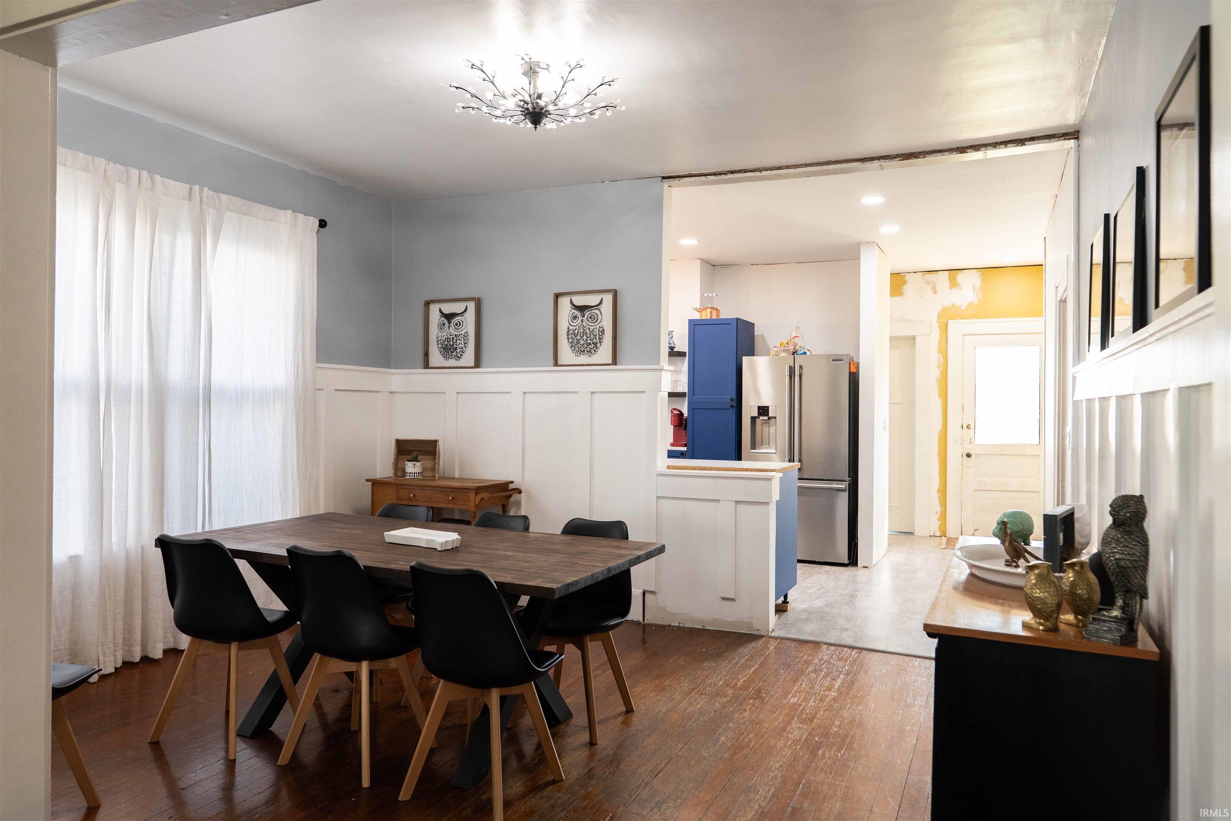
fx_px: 821
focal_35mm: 24
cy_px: 410
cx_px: 616
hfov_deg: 73.7
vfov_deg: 53.1
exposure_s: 1/100
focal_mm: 24
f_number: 4.5
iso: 1000
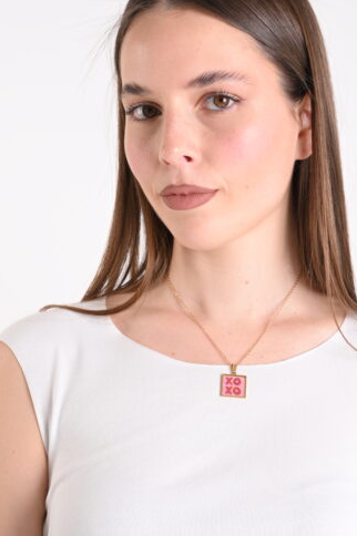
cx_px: 223
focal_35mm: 76
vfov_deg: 26.7
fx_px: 1132
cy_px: 288
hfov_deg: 17.9
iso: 125
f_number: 9
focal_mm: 49
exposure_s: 1/125
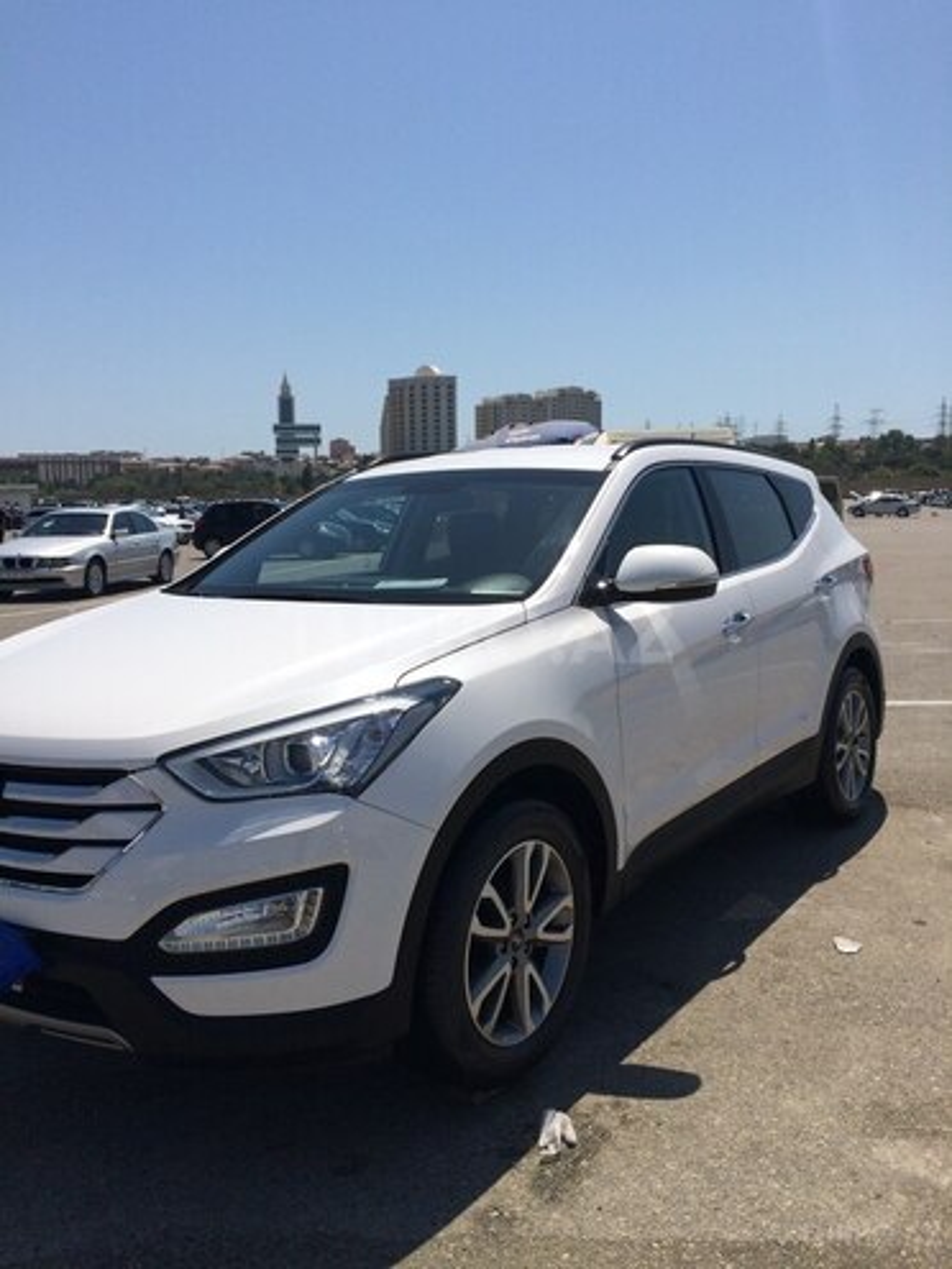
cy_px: 634
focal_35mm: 29
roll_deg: +0.4
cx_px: 476
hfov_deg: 48.2
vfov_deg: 61.7
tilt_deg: -5.2
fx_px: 1063
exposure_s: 1/4566
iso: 32
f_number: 2.2
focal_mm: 4.15
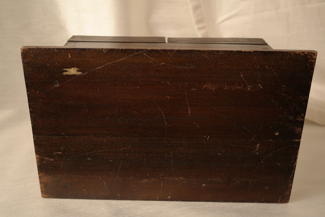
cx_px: 162
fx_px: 388
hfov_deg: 45.4
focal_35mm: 43
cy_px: 108
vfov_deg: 31.2
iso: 400
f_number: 5.6
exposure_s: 1/30
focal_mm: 28
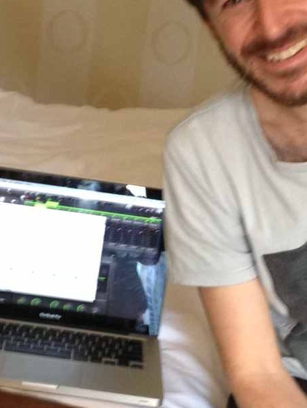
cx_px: 114
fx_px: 1394
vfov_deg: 16.7
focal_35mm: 118
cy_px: 227
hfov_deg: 12.6
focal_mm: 4.28
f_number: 2.4
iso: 125
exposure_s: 1/20
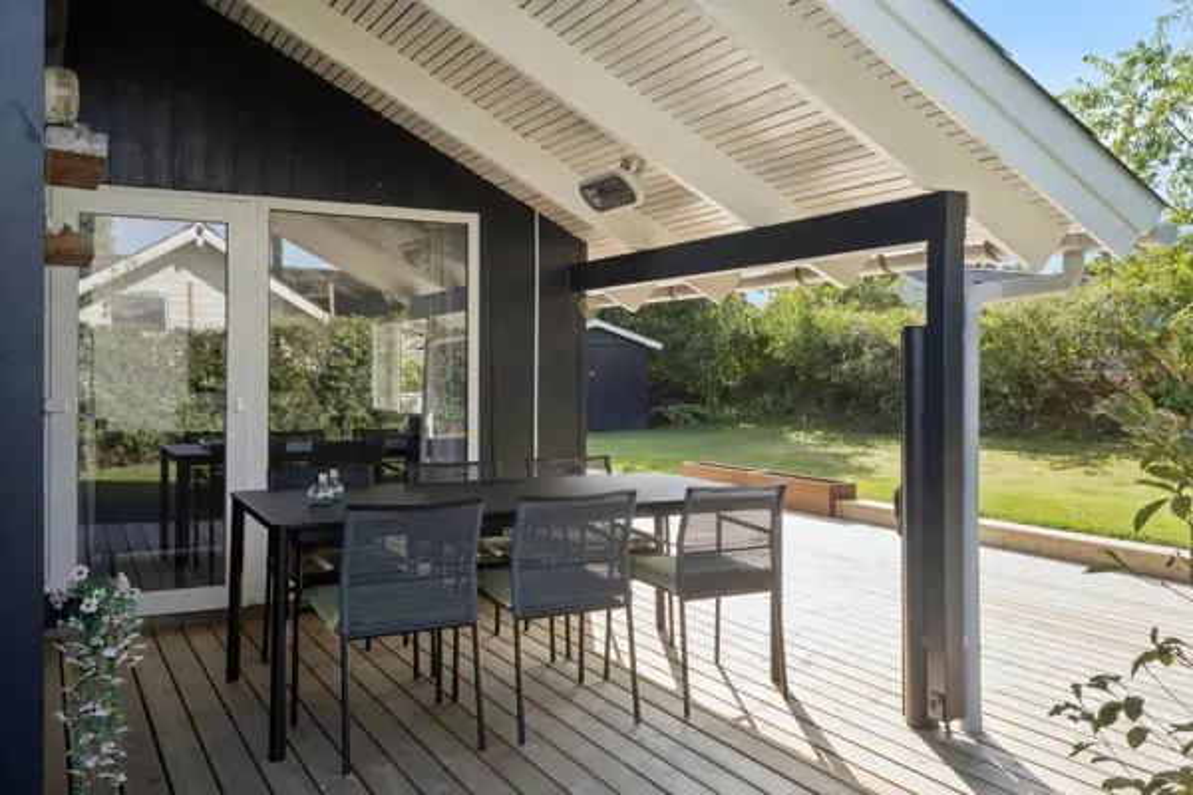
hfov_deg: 61.9
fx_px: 994
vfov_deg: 43.6
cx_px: 596
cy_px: 398
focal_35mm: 30
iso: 200
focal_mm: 30
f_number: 8
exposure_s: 1/400
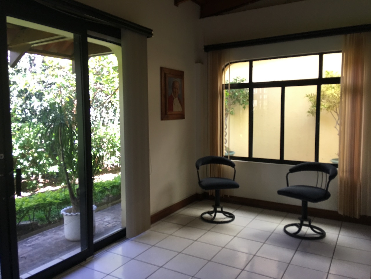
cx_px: 186
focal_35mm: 29
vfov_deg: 48.2
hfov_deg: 61.7
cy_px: 140
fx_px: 311
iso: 40
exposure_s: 1/30
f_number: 2.2
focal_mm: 4.15
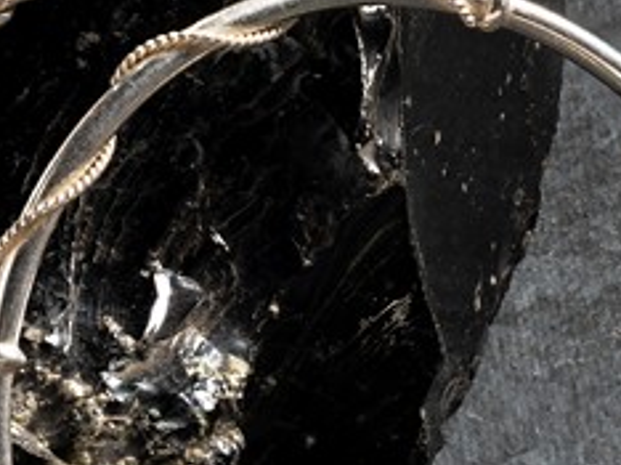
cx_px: 255
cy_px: 404
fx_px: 10161
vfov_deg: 2.6
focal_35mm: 567
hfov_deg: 3.5
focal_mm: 85
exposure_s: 1/125
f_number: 11
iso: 160
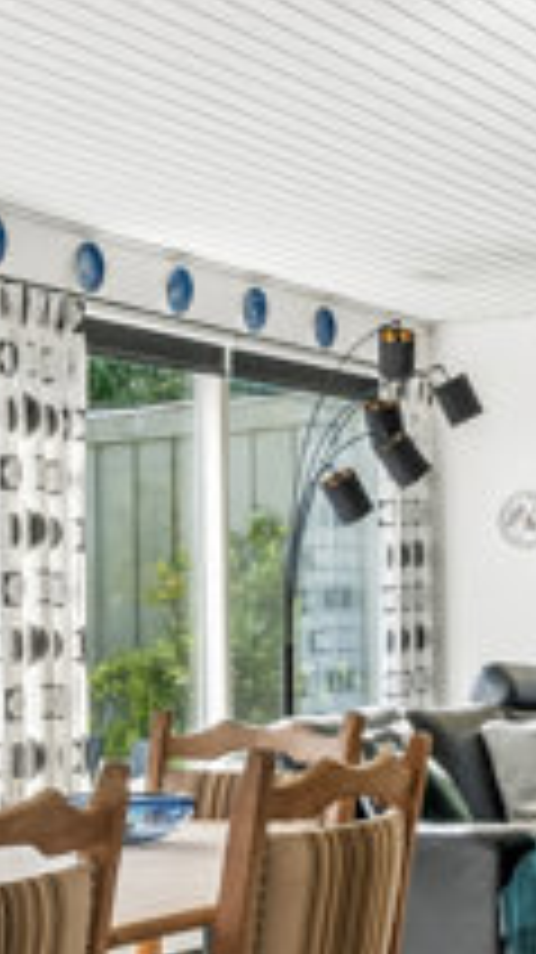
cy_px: 646
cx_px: 482
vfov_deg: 23.8
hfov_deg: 13.5
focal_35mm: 89
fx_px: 2252
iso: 200
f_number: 8
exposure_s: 1/20
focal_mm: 15
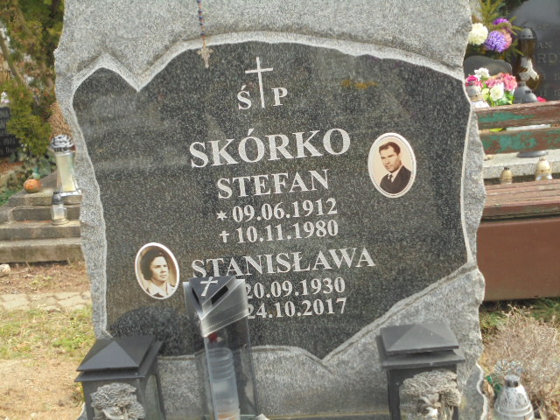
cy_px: 210
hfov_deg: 38.9
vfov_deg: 29.7
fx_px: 793
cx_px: 280
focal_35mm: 49
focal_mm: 8.9
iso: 100
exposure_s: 1/100
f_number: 4.8
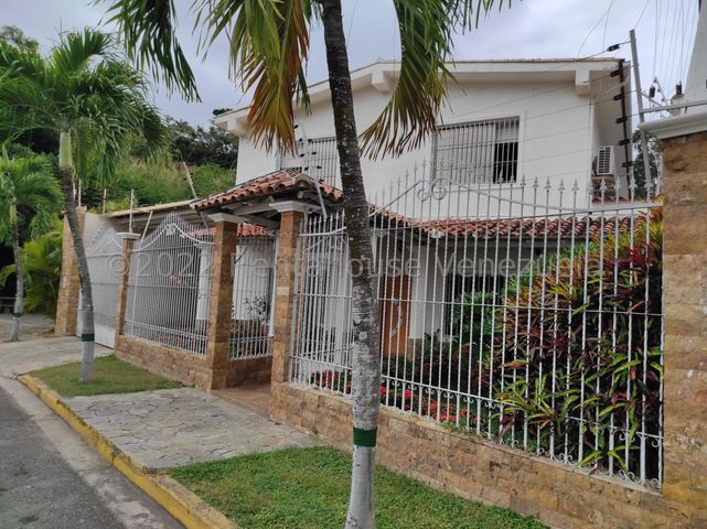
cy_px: 264
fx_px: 510
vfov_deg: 54.8
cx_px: 354
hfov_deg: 69.4
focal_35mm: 25
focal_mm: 5.43
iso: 100
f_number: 1.89
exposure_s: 1/3080
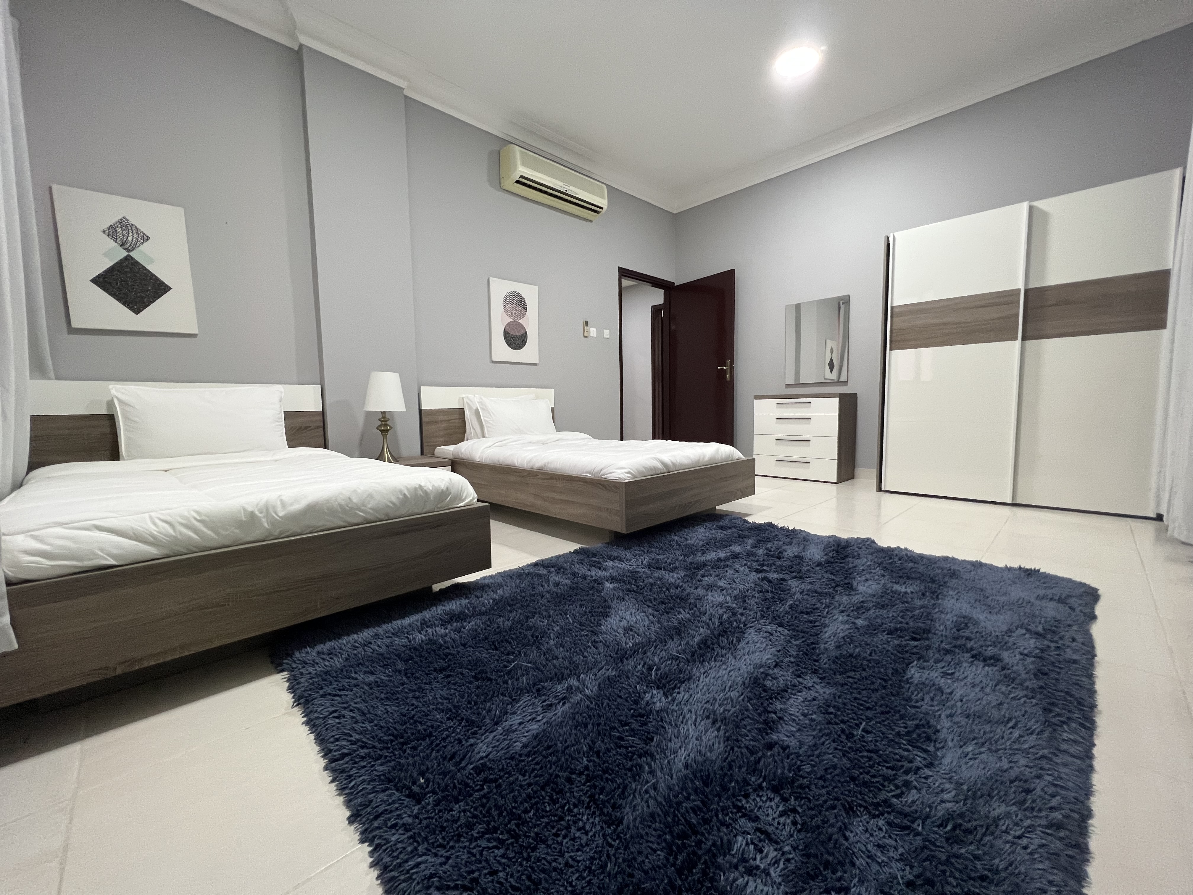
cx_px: 596
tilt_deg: -5.3
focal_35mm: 13
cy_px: 448
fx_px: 448
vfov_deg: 89.9
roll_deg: +1.2
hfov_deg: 106.2
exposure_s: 1/50
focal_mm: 1.57
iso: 250
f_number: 1.8
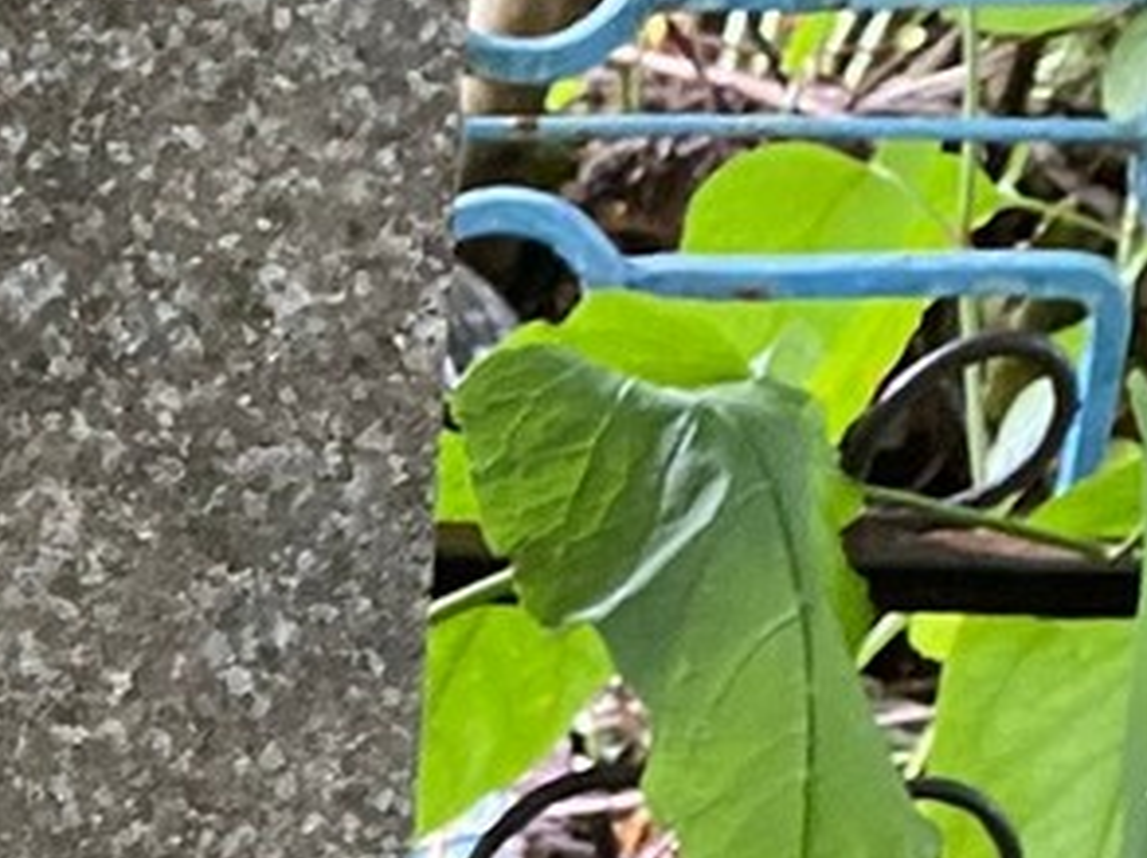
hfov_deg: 14.0
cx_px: -787
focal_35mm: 128
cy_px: 1806
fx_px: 4236
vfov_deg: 10.5
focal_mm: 4.25
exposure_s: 1/60
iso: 400
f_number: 1.8
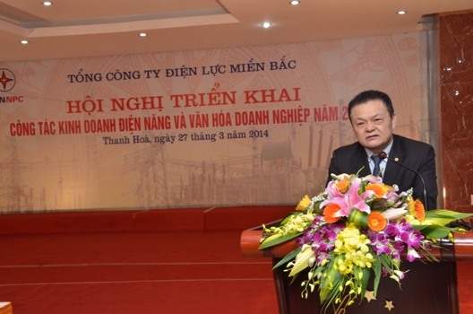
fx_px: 630
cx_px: 236
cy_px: 157
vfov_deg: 28.0
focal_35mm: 48
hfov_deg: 41.2
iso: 640
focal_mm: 32
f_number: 10
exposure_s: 1/60
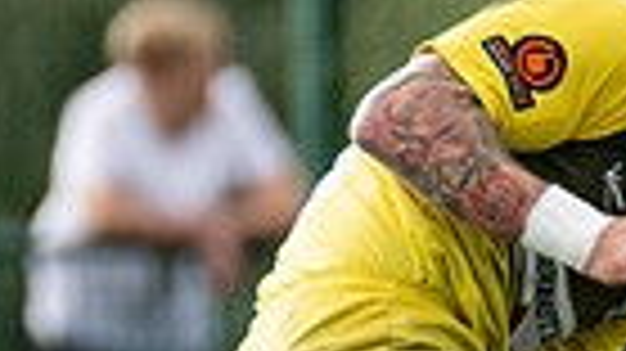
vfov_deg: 0.4
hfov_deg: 0.6
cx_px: 1250
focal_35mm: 3456
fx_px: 57333
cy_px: 450
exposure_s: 1/800
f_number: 4
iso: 400
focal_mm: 420
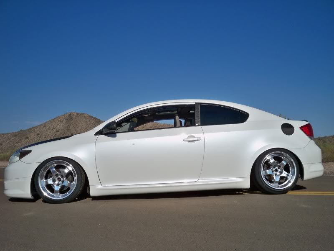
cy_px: 126
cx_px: 167
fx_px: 338
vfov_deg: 40.7
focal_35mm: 35
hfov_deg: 52.6
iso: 64
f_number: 4.7
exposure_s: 1/1000
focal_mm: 6.3
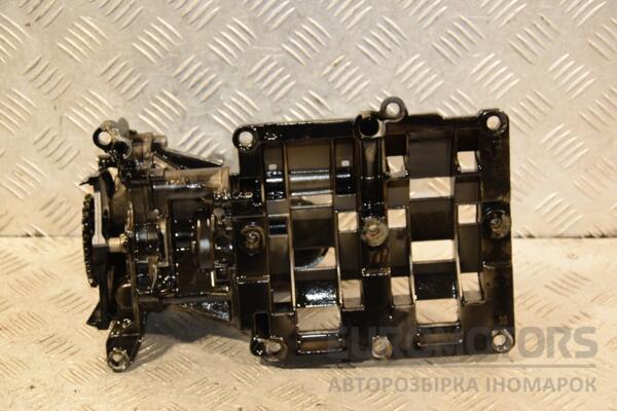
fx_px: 1337
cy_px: 206
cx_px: 308
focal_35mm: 78
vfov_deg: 17.5
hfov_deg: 26.0
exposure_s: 1/80
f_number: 5
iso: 800
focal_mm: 52
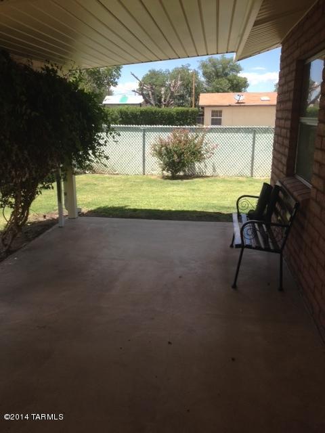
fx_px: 438
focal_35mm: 35
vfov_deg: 52.6
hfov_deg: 40.7
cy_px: 216
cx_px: 162
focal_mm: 4.28
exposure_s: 1/812
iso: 50
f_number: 2.4
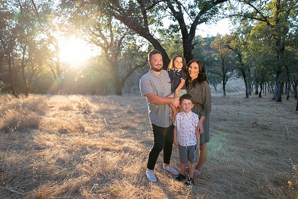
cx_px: 149
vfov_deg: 53.2
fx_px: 199
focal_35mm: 24
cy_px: 100
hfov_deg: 73.7
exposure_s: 1/125
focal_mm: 24
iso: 200
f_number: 2.8
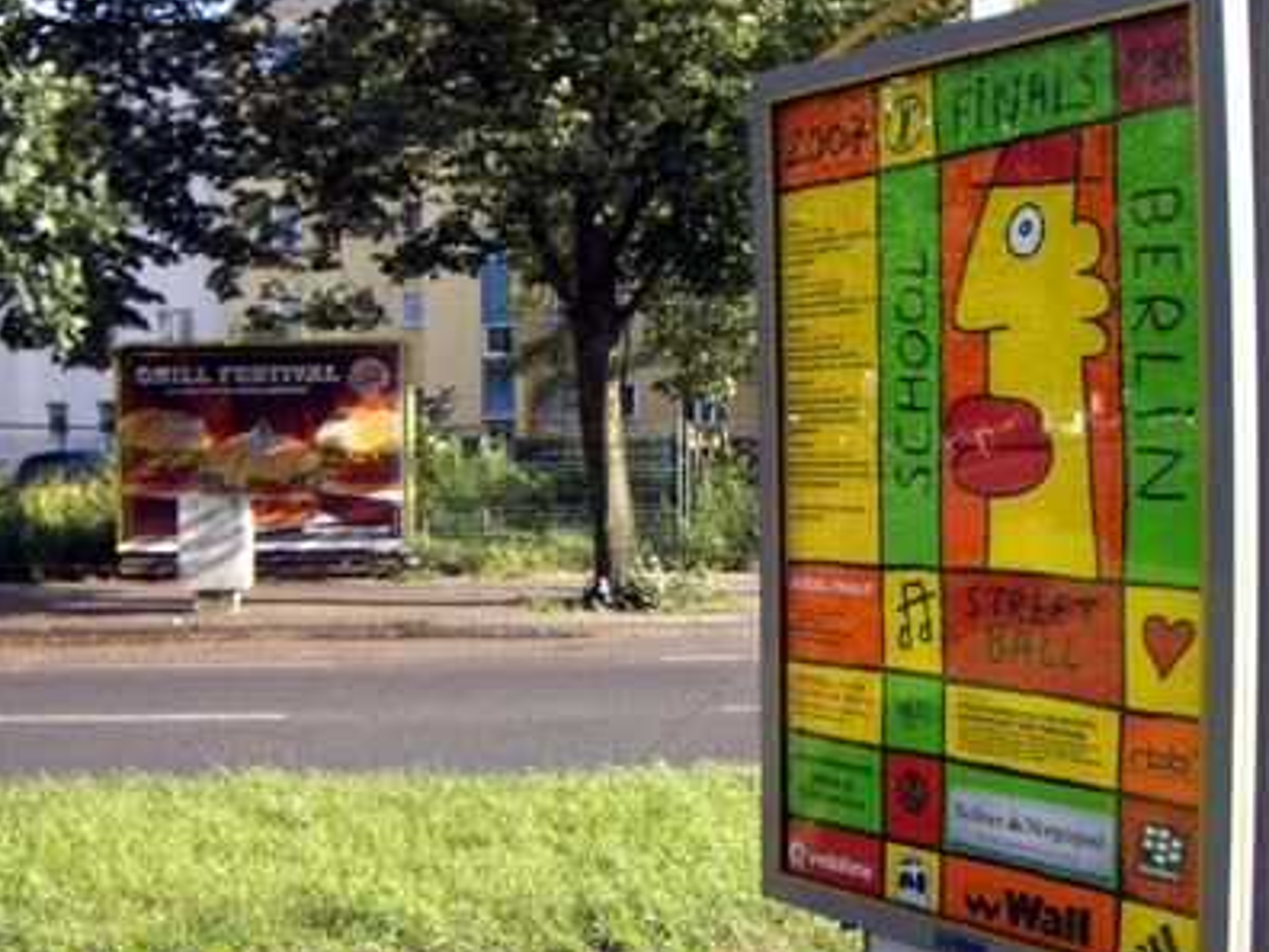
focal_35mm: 48
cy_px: 521
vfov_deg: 30.2
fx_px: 1760
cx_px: 641
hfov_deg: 39.7
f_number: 2.7
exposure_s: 1/320
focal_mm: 6.2
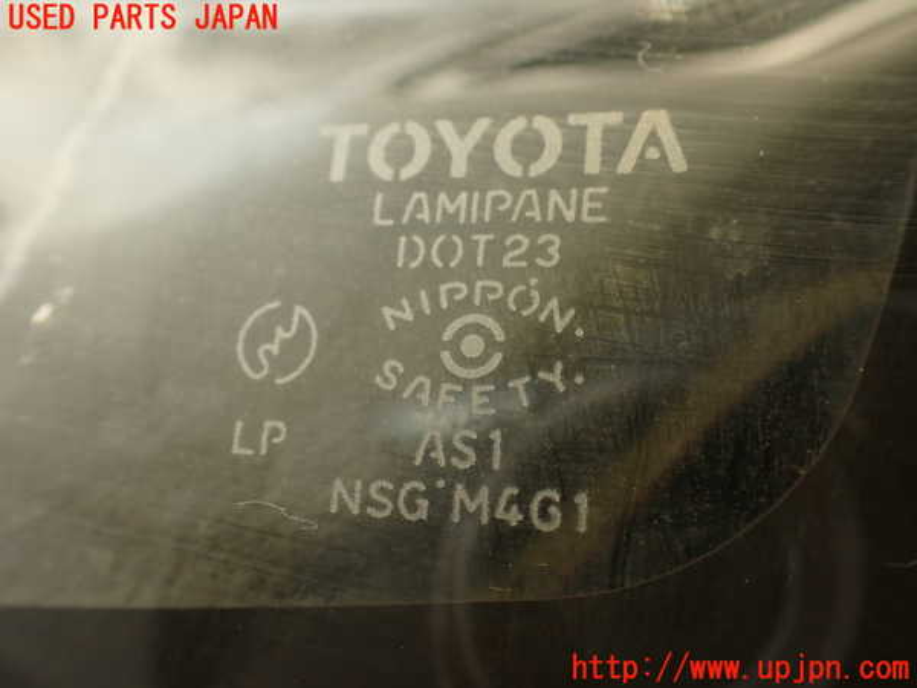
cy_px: 344
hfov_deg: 56.8
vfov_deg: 44.2
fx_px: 848
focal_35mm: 32
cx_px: 458
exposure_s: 1/50
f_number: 2.4
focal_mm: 5.79
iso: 200
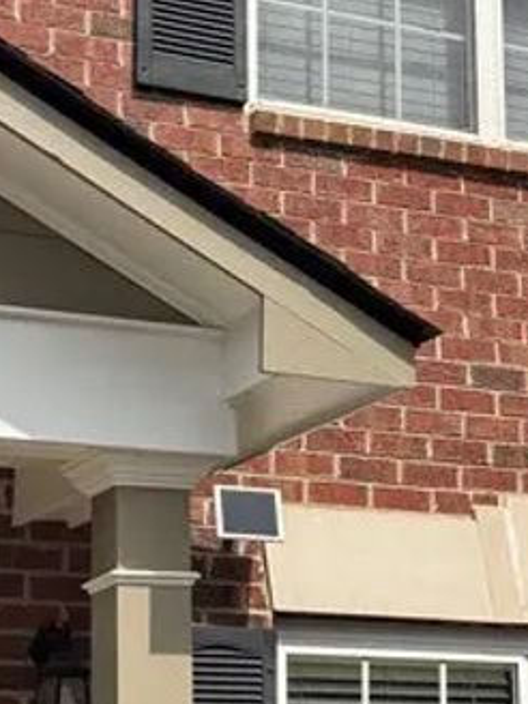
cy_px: 364
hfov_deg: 14.8
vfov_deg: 19.6
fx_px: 2034
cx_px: 354
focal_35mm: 100
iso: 80
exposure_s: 1/3597
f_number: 1.78
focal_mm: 6.76
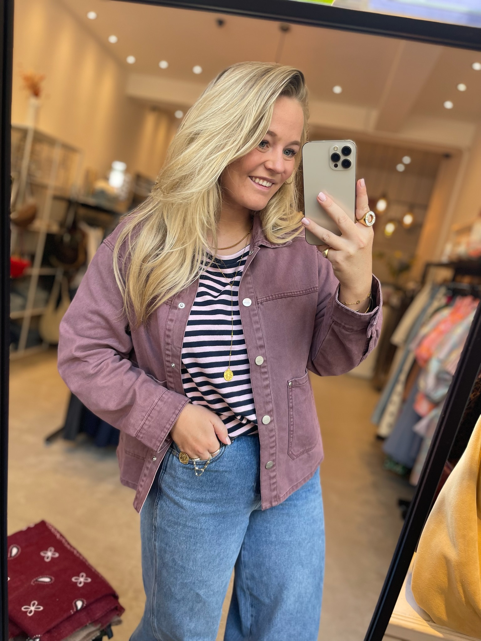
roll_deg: -8.0
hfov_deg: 53.1
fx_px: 482
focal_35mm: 26
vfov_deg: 67.3
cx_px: 240
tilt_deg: -31.9
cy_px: 320
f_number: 1.6
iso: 80
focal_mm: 5.1
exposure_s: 1/121
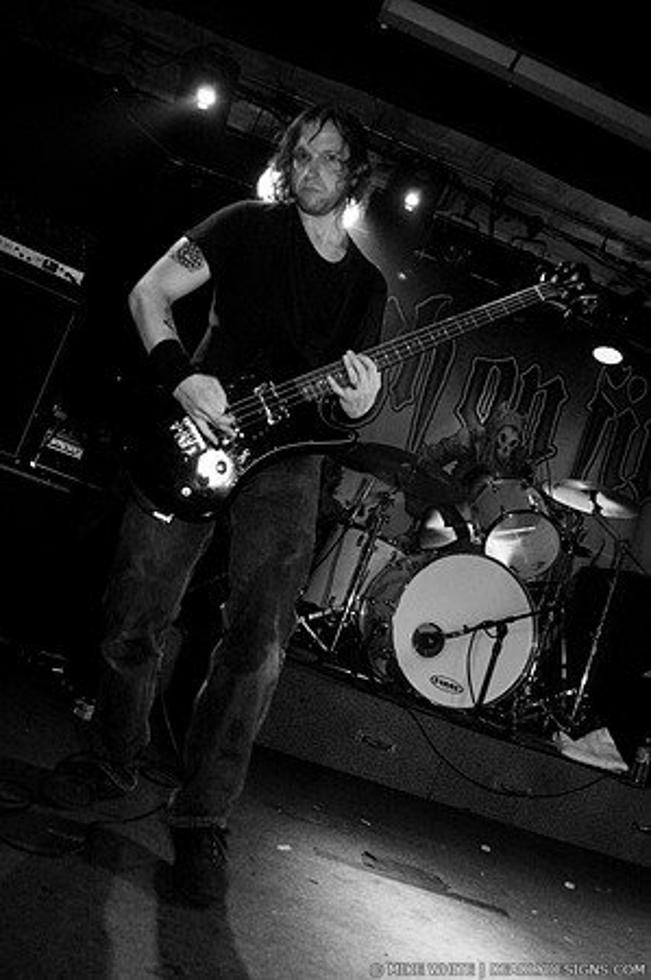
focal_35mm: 30
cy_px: 490
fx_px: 816
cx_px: 326
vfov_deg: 62.0
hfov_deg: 43.5
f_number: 2.8
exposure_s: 1/50
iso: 800
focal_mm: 20
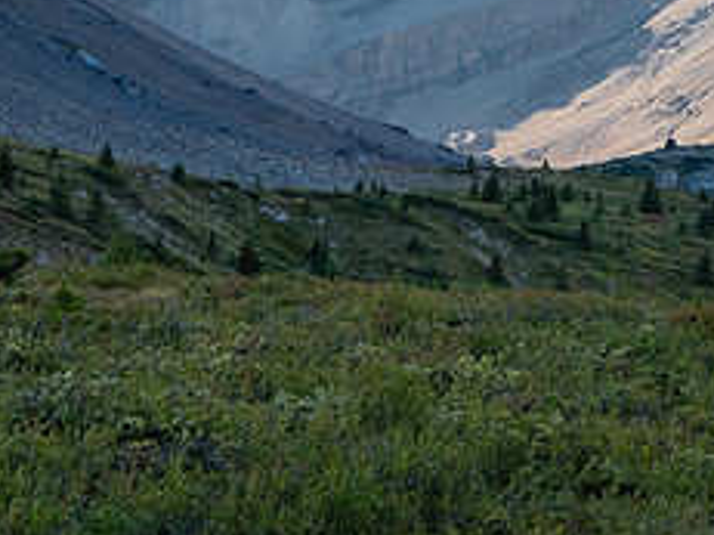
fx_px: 3319
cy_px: 79
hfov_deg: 12.0
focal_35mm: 161
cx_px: 835
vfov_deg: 9.2
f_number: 8
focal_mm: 32
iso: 200
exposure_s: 1/80
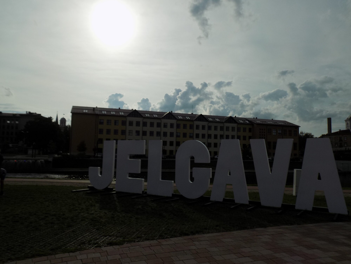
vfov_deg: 51.4
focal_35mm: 27
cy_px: 132
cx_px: 176
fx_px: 274
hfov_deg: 65.3
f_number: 10.2
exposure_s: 1/400
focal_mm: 4.8
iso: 80
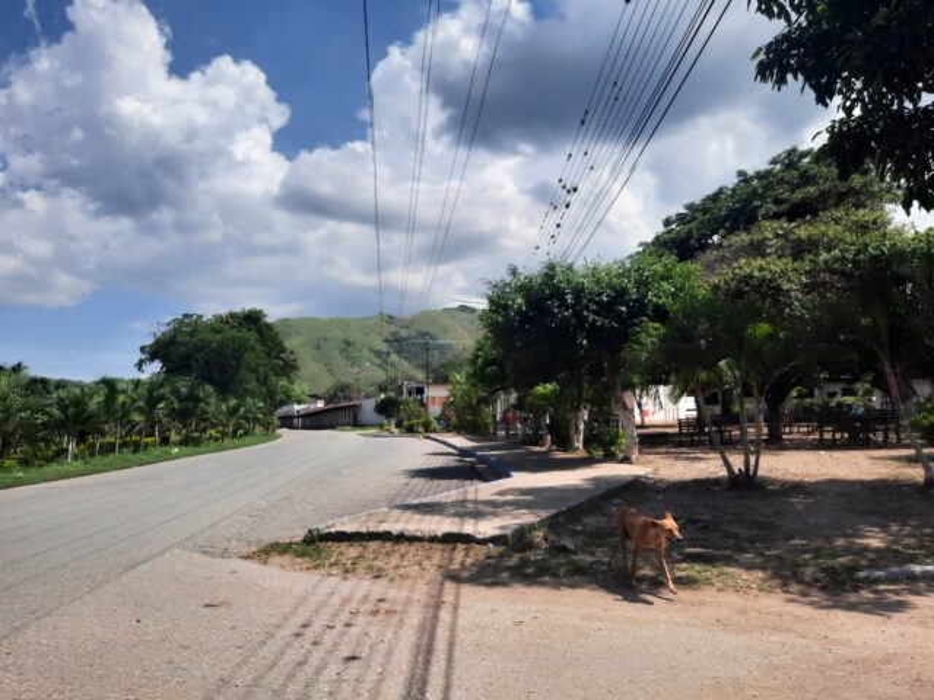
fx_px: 675
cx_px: 467
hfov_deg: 69.4
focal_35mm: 25
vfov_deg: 54.9
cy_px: 350
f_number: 2
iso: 32
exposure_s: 1/1410
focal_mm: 4.6
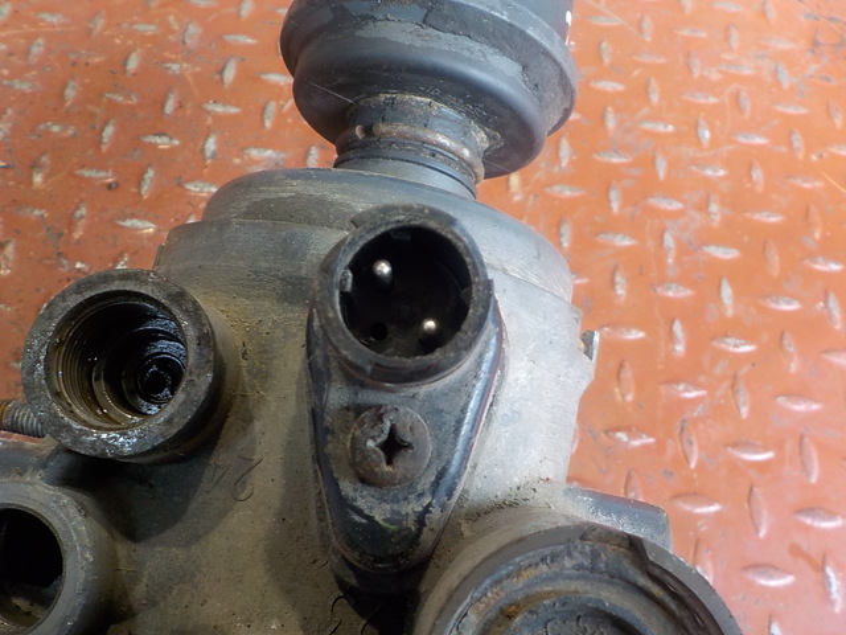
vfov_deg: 46.8
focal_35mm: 30
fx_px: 733
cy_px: 318
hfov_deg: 60.0
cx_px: 423
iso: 180
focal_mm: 4.1
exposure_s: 1/30
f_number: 3.3
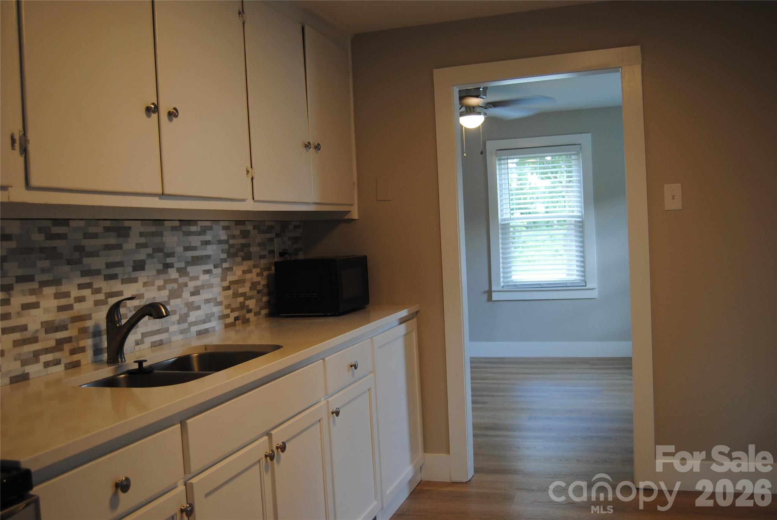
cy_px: 260
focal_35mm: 34
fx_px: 745
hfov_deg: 55.1
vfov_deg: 38.4
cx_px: 388
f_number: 3.8
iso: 200
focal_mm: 23
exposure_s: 1/30
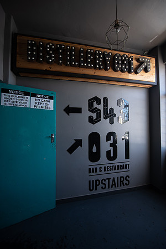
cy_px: 124
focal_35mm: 14
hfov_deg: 81.2
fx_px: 97
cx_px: 83
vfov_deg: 104.3
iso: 160
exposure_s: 1/125
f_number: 2.8
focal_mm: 14
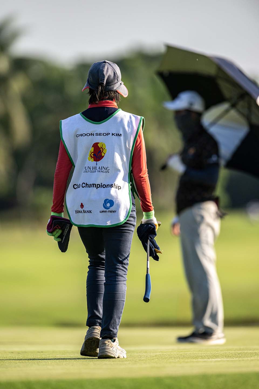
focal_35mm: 400
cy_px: 194
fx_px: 4316
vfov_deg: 5.2
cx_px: 130
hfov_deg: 3.4
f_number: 4.5
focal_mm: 400
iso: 400
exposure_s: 1/2500
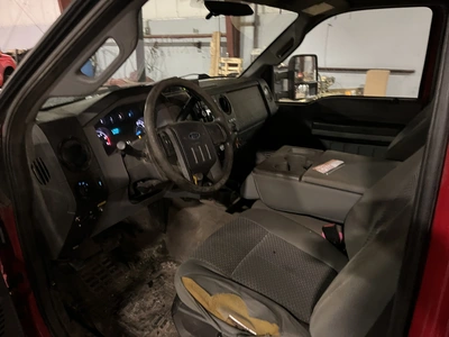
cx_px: 224
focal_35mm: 26
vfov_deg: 53.1
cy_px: 168
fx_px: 337
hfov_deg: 67.3
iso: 1000
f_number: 1.6
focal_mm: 5.1
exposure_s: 1/30
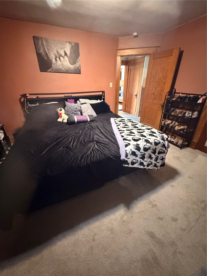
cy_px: 138
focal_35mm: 14
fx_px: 112
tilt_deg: -26.6
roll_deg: +0.2
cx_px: 104
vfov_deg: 102.1
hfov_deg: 85.7
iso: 1250
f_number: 2.2
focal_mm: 2.22
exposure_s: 1/40
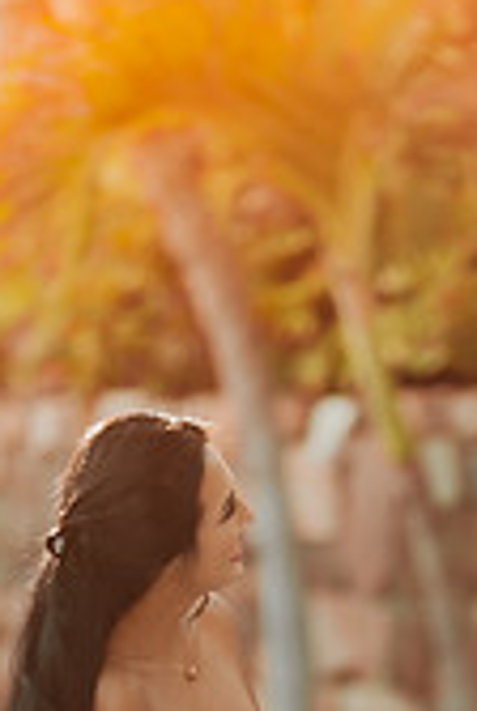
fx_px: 7184
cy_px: 932
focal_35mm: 363
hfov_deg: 3.8
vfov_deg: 5.6
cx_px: 579
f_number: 1.8
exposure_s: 1/500
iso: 125
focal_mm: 135
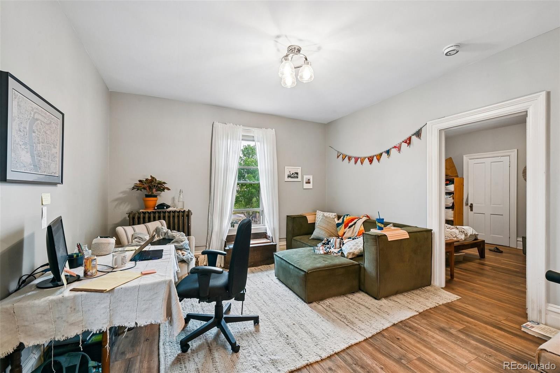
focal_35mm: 15
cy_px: 186
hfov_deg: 100.4
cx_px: 280
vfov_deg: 77.3
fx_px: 233
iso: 250
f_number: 10
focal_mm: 15
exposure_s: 1/8
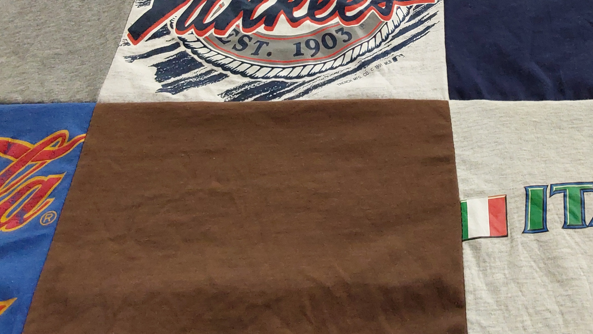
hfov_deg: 43.4
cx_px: 432
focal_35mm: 46
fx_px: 723
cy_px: 21
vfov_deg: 25.0
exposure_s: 1/60
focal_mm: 2.91
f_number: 1.9
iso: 160
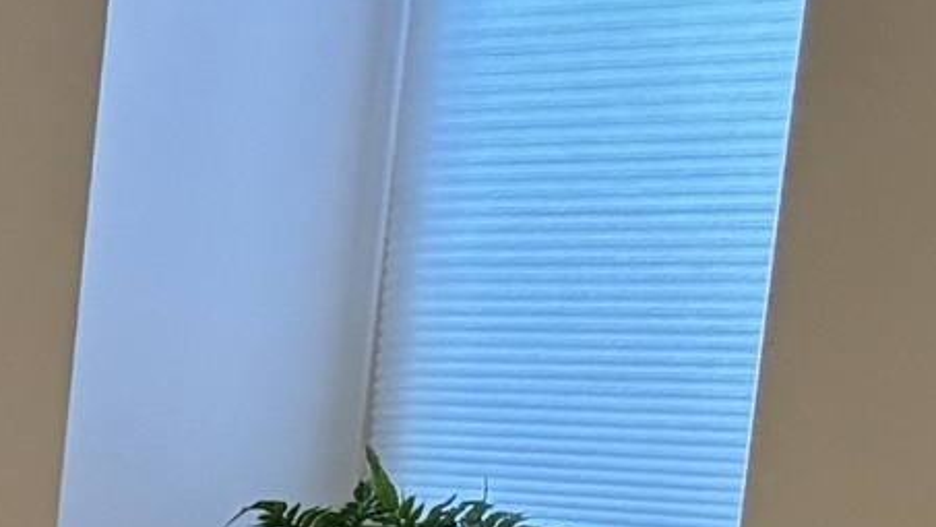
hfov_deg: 9.5
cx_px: -1601
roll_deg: -1.3
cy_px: 1114
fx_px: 4766
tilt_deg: -11.3
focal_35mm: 192
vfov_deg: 6.1
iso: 250
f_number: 1.6
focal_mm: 5.96
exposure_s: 1/60
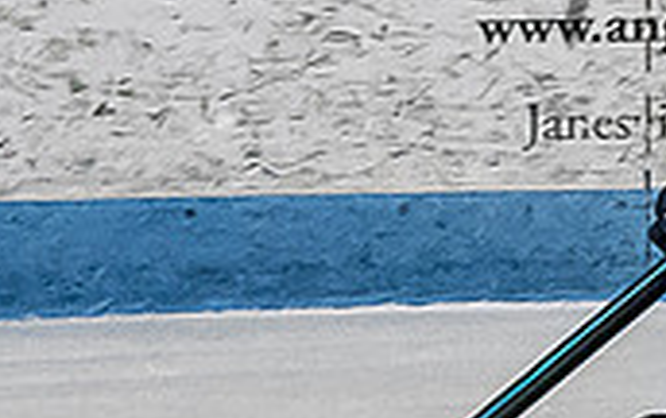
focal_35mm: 1274
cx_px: 1100
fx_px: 23154
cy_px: -116
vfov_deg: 1.0
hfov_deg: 1.6
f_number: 4
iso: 3200
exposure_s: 1/800
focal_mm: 95
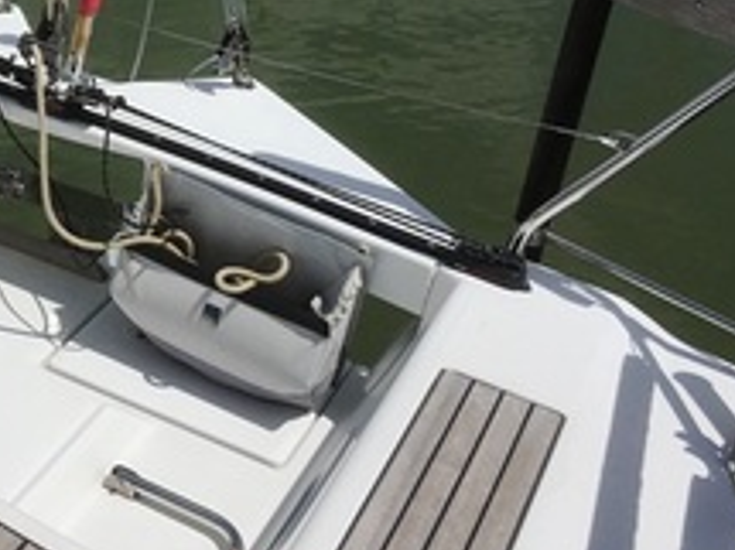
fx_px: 1528
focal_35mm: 72
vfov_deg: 20.1
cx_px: -63
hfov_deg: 25.2
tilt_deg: -25.7
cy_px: 75
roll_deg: -1.8
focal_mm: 4.15
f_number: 2.2
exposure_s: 1/6410
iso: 25
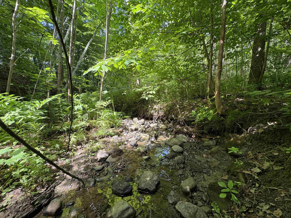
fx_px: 118
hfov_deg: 102.1
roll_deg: +2.9
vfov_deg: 85.7
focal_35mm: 14
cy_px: 109
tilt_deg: -8.8
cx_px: 146
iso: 80
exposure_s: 1/99
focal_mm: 2.22
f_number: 2.2
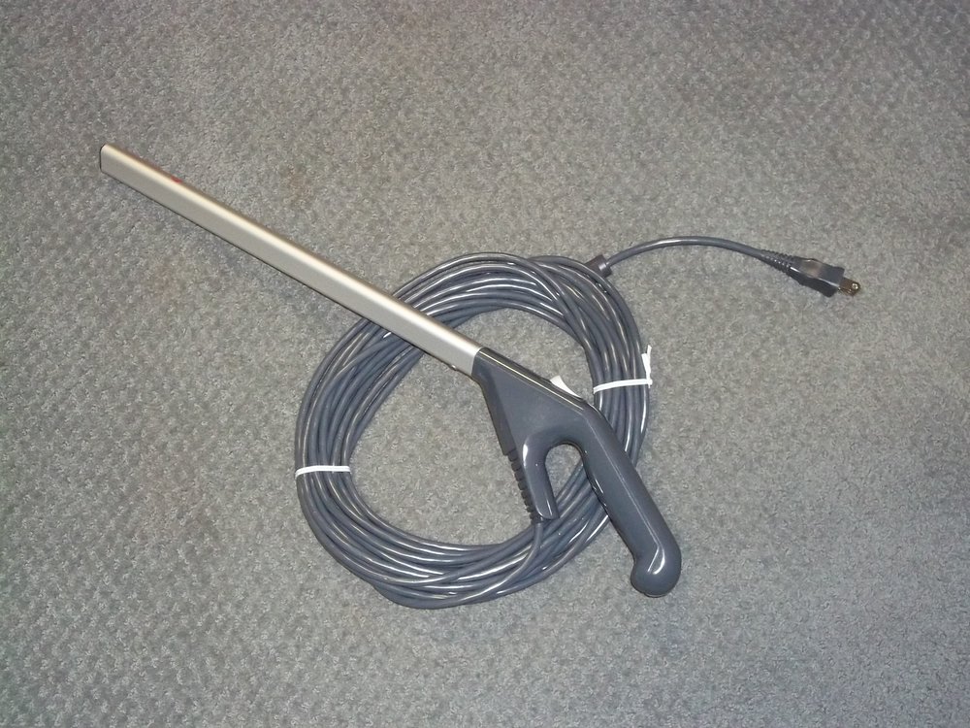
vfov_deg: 23.7
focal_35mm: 62
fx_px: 1737
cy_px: 364
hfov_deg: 31.2
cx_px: 485
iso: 320
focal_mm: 11
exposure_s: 1/50
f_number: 4.1
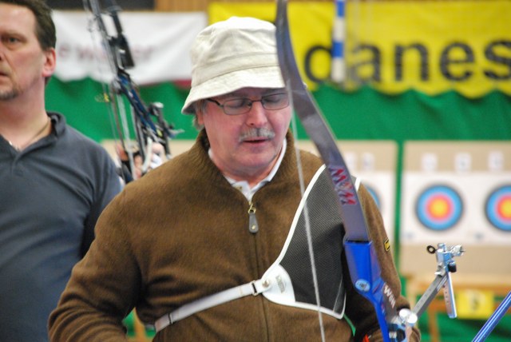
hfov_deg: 10.2
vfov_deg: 6.8
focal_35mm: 202
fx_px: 2877
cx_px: 256
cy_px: 171
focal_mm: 135
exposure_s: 1/25
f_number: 5.6
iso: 1600
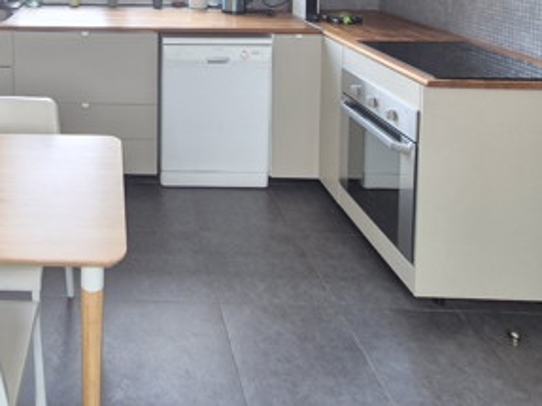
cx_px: 91
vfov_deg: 39.1
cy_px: -45
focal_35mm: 29
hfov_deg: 56.1
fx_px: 454
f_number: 2.2
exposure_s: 1/50
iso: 125
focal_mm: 2.2
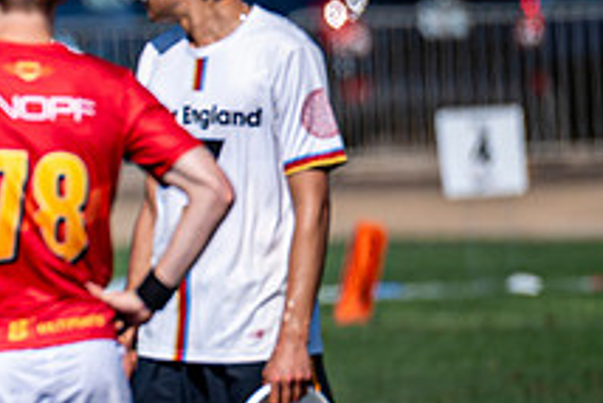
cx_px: -319
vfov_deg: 1.2
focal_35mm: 1156
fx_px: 19375
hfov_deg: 1.8
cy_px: 129
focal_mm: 300
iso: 125
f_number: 3.2
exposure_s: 1/2500
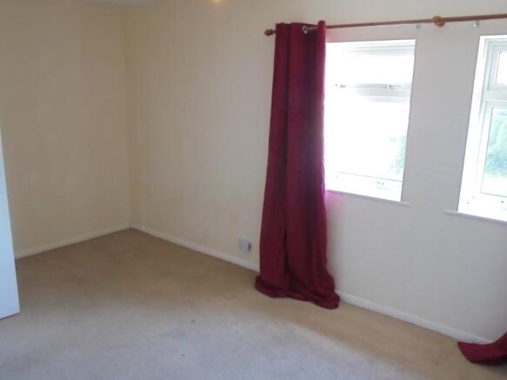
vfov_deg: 48.2
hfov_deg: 61.7
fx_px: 425
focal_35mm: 29
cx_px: 254
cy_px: 190
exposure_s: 1/30
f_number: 3.7
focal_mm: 5.3
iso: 400
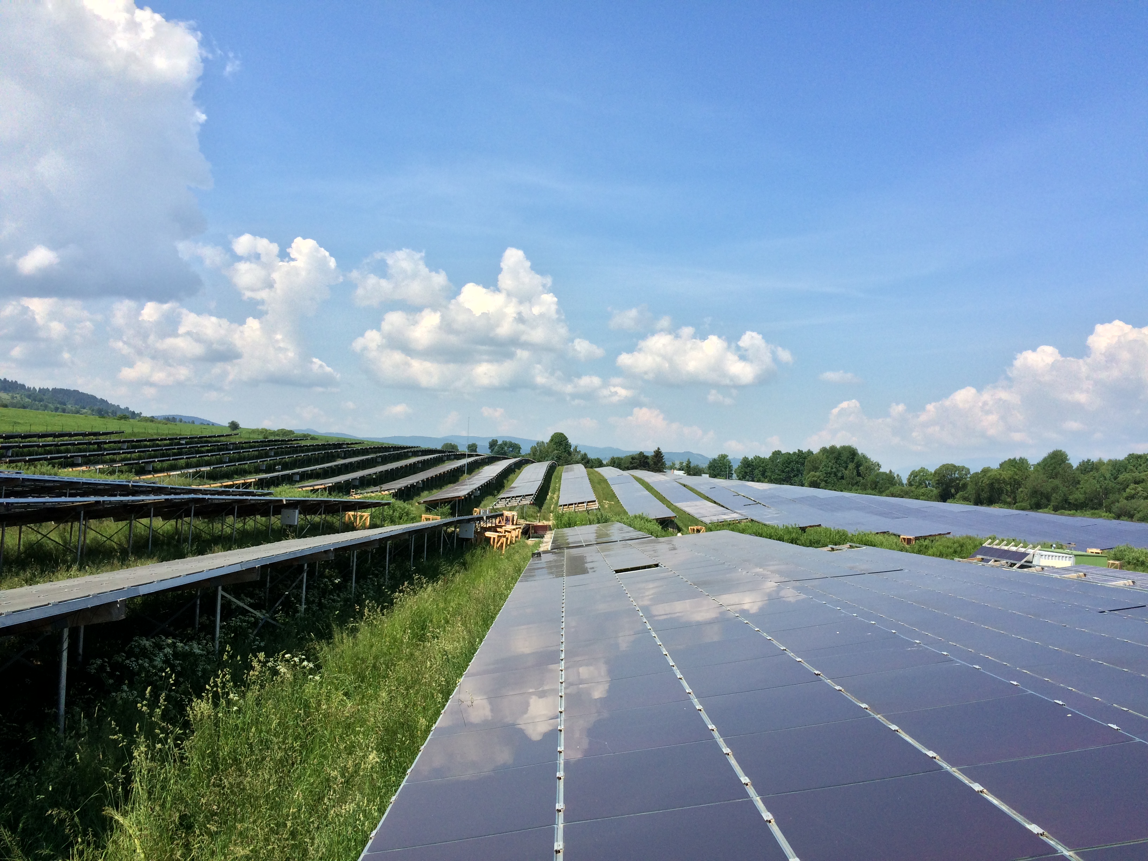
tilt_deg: +3.4
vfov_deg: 48.2
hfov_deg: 61.7
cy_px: 430
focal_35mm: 29
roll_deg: -2.6
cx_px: 574
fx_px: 962
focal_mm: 4.15
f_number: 2.2
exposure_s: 1/2564
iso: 32
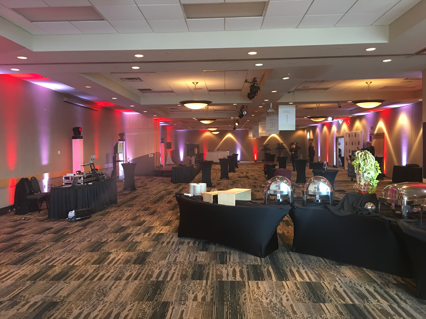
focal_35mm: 29
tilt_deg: -2.8
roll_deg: +0.0
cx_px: 213
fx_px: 357
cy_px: 160
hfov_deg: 61.7
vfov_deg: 48.2
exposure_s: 1/15
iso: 80
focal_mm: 4.15
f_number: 2.2
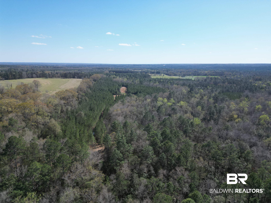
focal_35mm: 24
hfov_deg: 71.6
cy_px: 102
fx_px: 188
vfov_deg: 56.8
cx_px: 136
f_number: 1.7
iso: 150
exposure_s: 1/3000
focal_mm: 6.72
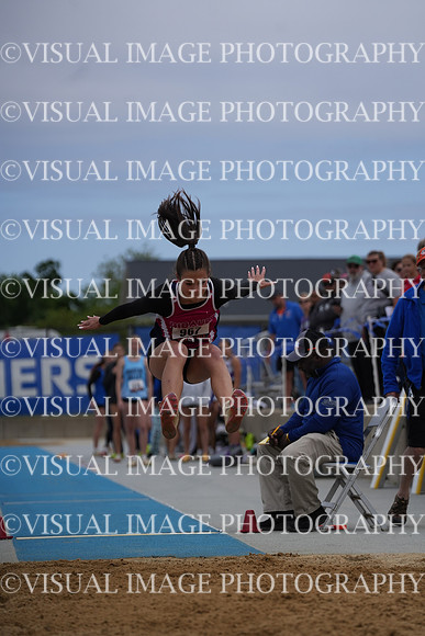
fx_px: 3061
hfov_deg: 7.9
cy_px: 318
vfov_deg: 11.9
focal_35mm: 173
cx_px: 212
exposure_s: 1/4000
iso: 320
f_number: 4.5
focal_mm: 173
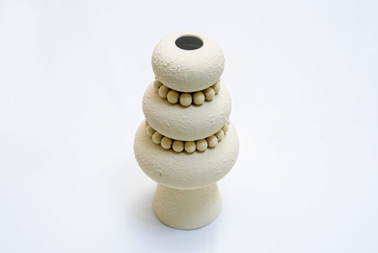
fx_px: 473
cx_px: 189
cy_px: 126
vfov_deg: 29.9
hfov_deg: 43.6
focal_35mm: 45
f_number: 9
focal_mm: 45
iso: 3200
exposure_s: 1/200
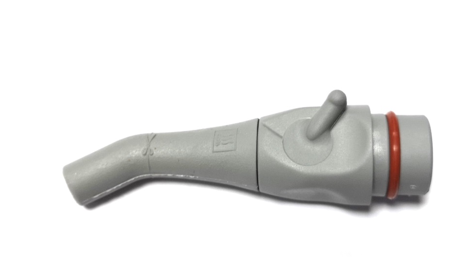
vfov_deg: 36.6
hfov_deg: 60.9
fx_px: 389
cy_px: 113
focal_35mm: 32
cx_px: 247
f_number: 1.8
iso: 125
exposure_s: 1/33.3
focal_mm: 3.95
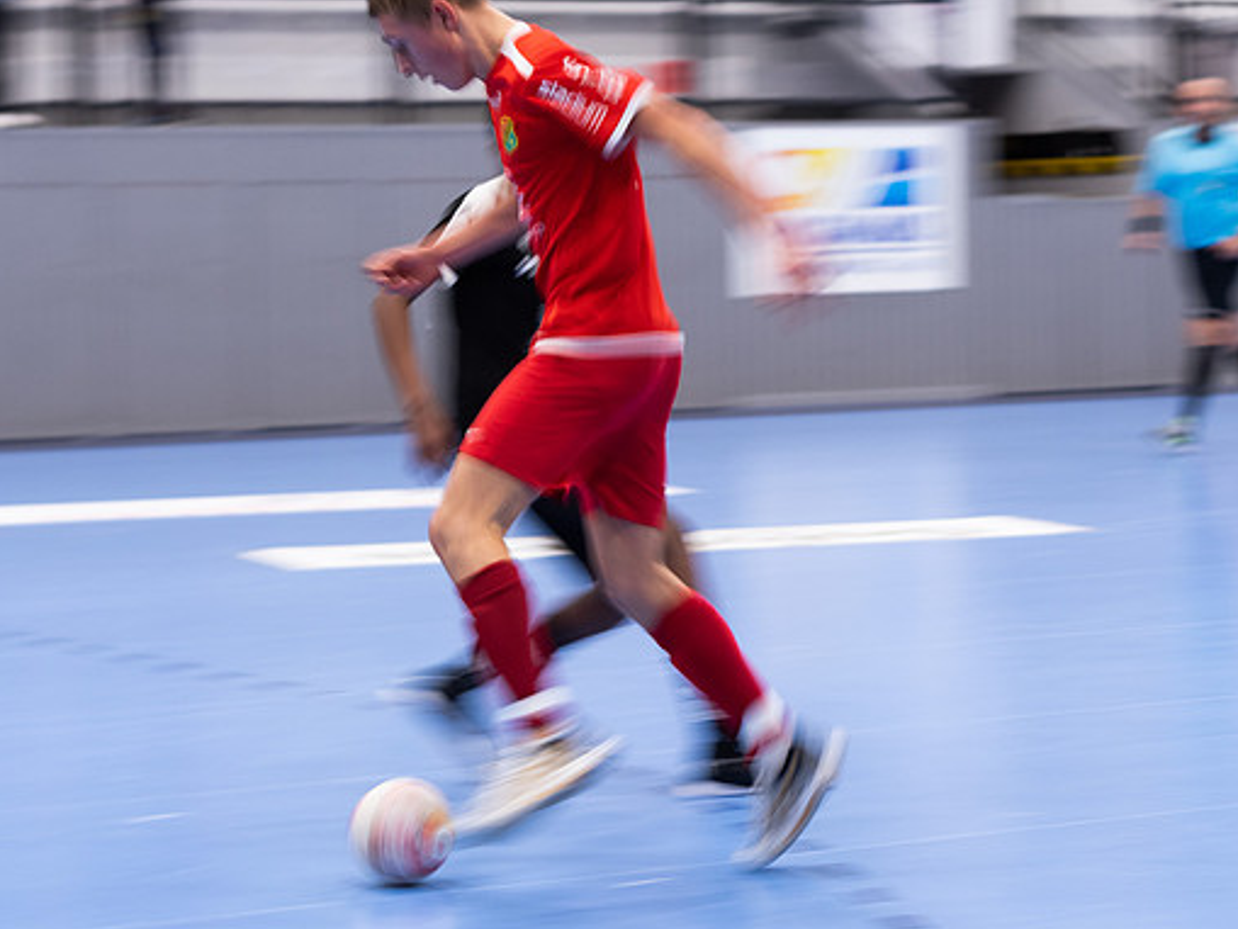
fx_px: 4114
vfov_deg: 12.9
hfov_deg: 17.1
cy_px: 466
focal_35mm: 115
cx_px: 623
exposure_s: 1/30
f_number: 4
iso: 800
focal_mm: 70
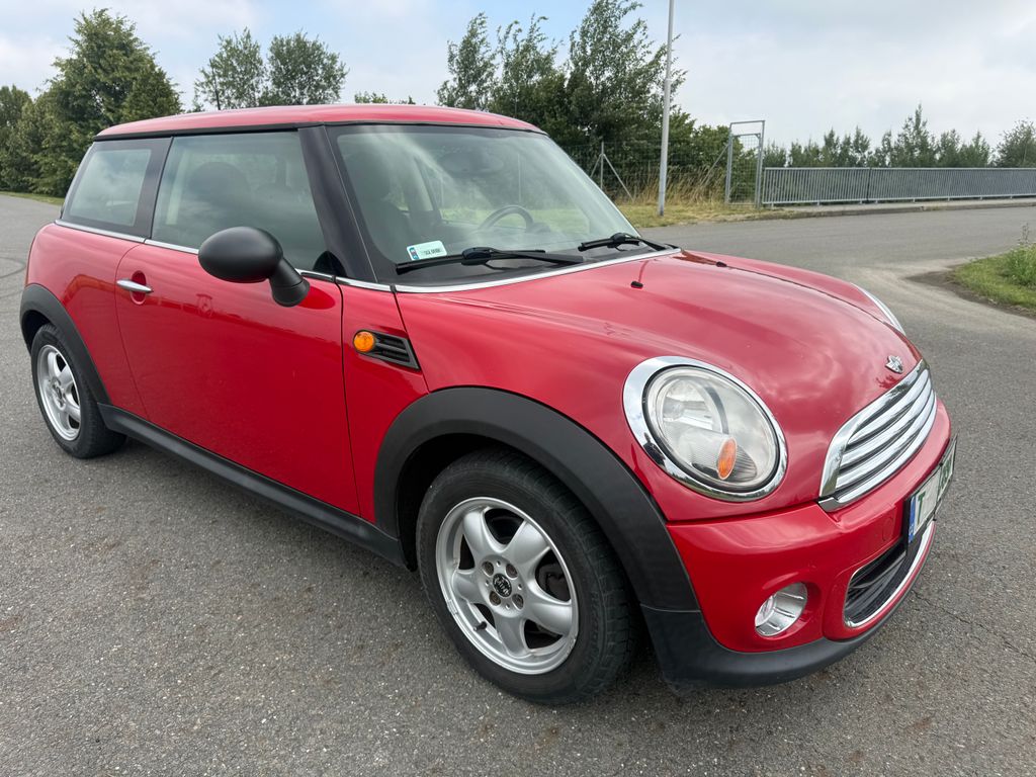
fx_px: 718
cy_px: 388
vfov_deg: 56.8
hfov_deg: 71.6
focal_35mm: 24
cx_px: 518
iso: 80
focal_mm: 6.76
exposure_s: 1/2000
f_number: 1.78
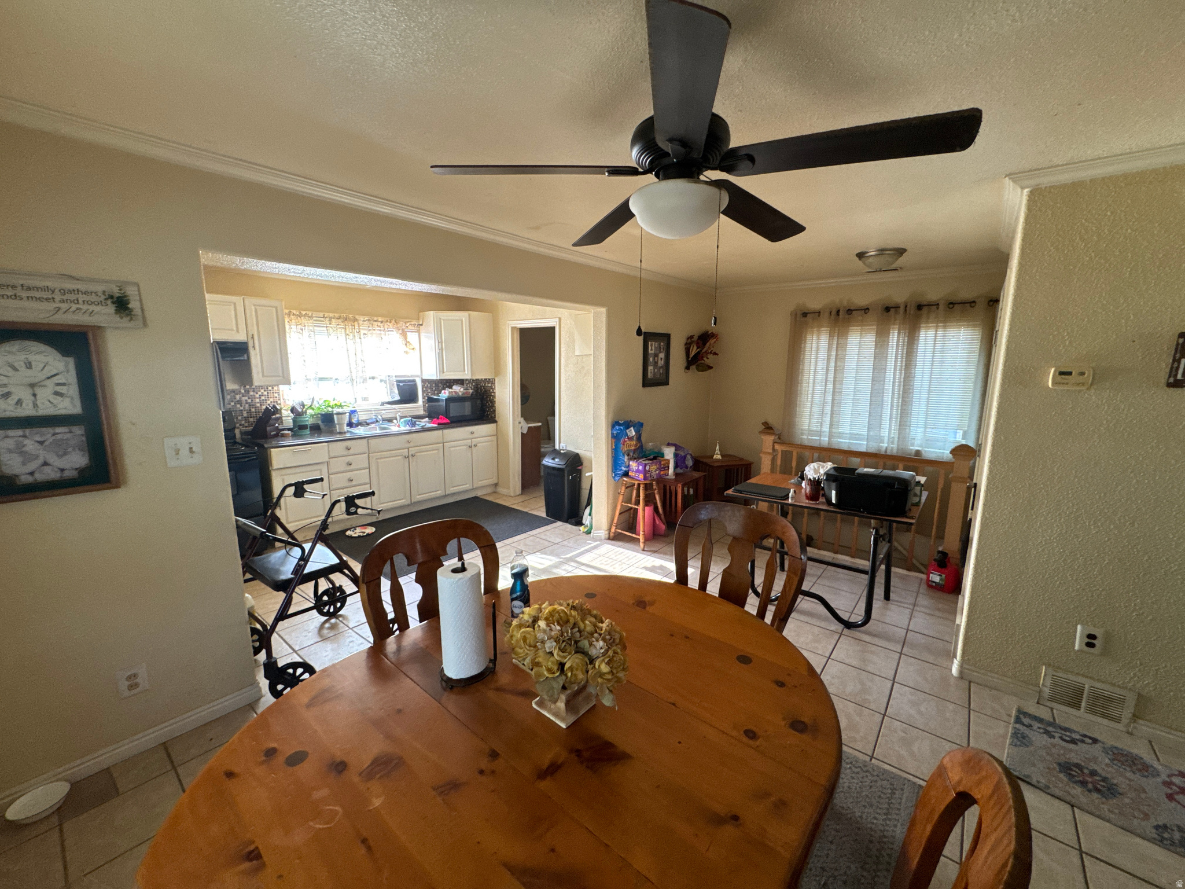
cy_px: 444
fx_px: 479
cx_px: 592
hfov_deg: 102.1
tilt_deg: -9.4
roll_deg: -2.1
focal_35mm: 14
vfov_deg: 85.7
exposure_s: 1/99
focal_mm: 2.22
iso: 250
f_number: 2.2
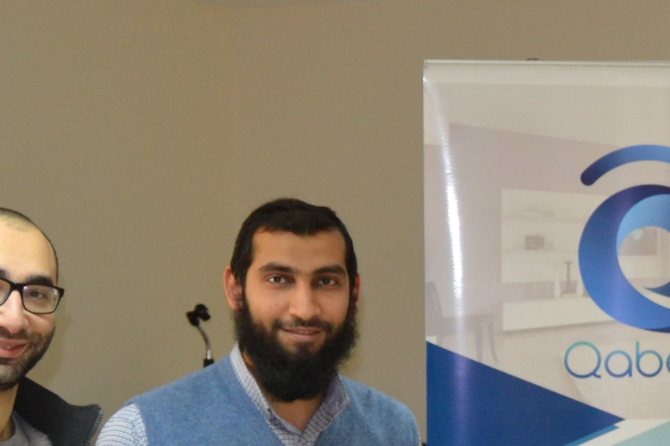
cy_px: 365
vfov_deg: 11.1
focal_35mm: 123
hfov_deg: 16.0
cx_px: 817
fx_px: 2289
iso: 1000
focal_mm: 22
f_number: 3.5
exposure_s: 1/60
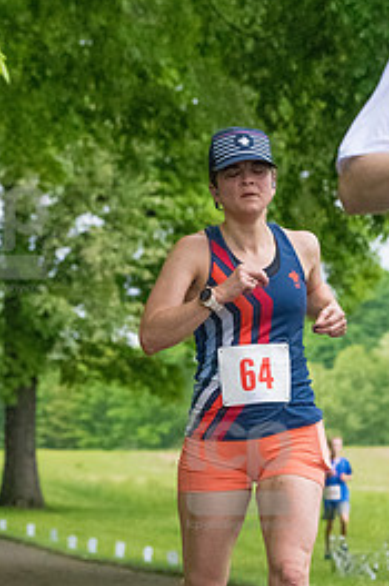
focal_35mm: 261
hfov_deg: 5.2
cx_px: 239
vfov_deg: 7.9
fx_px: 4247
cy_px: 468
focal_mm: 102
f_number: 5.6
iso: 6400
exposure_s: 1/1250
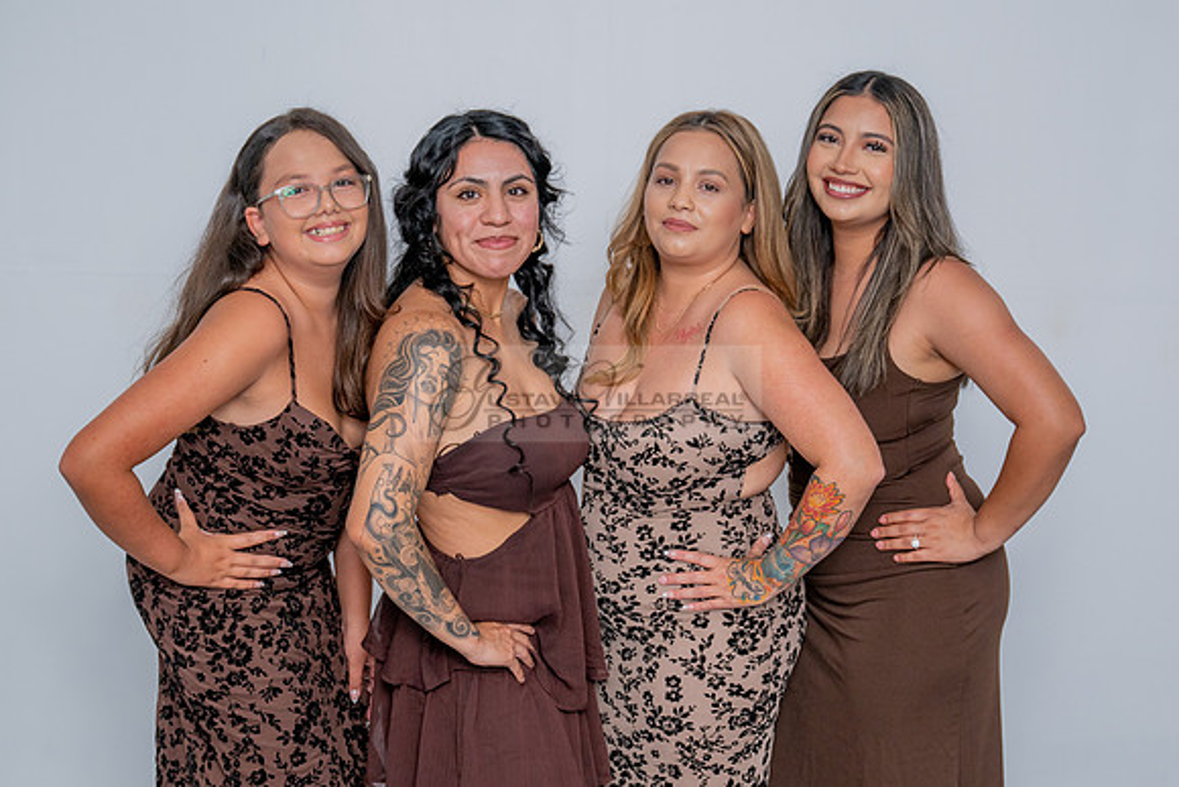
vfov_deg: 20.8
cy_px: 455
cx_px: 609
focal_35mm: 65
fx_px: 2138
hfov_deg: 30.8
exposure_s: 1/125
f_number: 5.6
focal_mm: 52
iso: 320
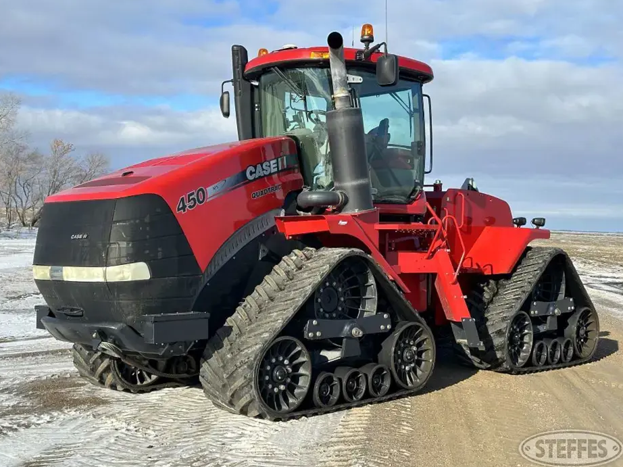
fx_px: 900
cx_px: 314
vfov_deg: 29.1
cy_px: 232
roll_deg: -2.5
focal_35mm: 50
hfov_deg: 38.2
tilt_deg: -1.2
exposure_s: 1/3367
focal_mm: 6.86
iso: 64
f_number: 1.78
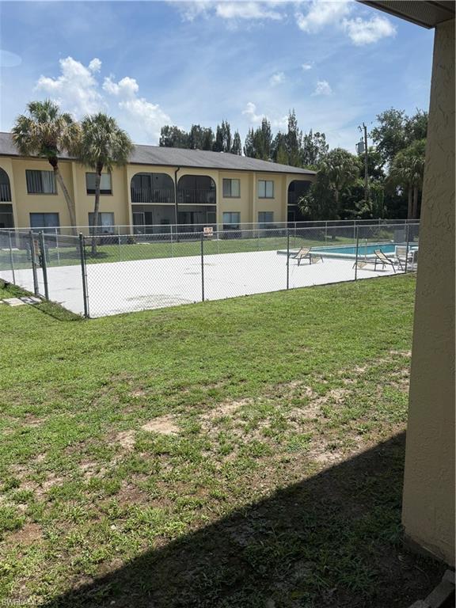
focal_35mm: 26
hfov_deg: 53.1
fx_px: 457
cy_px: 304
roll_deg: +0.7
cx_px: 228
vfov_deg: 67.3
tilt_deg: -10.2
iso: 50
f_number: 1.6
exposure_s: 1/2141
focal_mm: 5.96
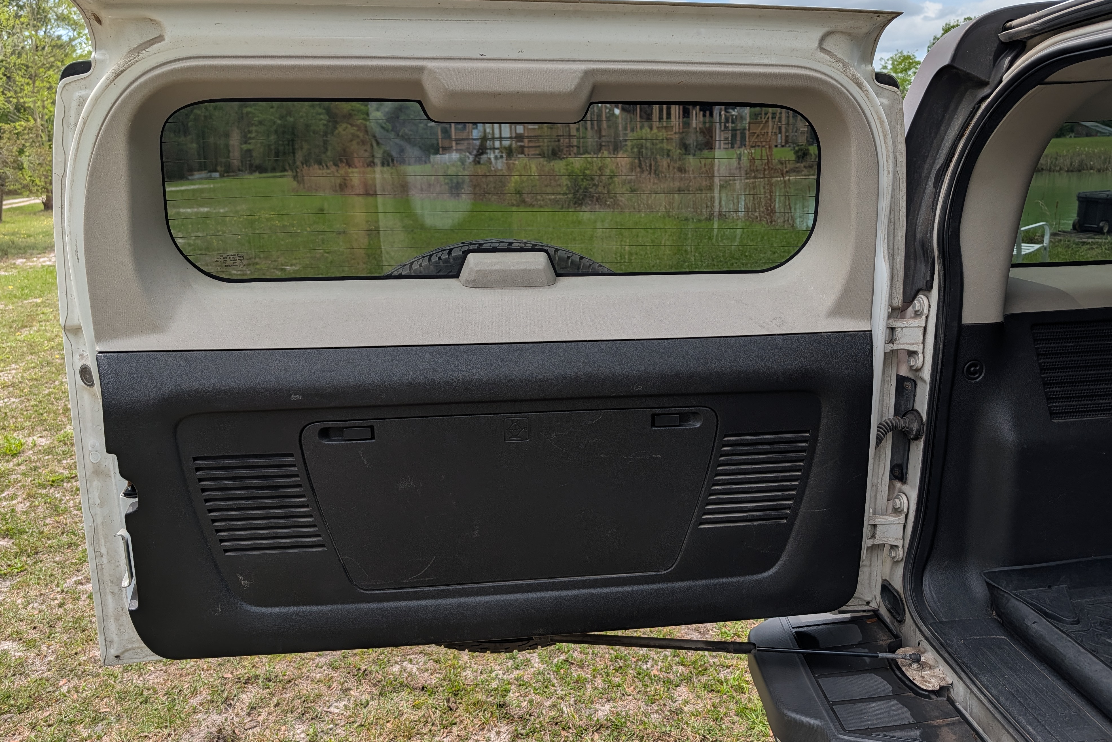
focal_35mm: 26
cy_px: 348
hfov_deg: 69.4
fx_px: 803
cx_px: 559
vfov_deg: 49.5
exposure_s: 1/1178
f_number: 1.68
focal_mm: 6.9
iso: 23
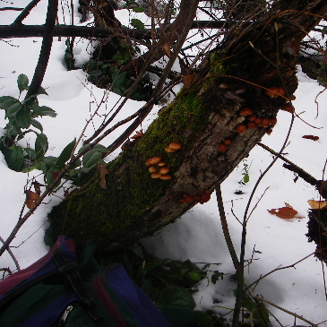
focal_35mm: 46
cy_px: 160
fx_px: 492
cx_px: 209
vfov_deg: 36.8
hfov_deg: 36.5
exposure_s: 1/50
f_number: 3.3
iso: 64
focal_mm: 6.3
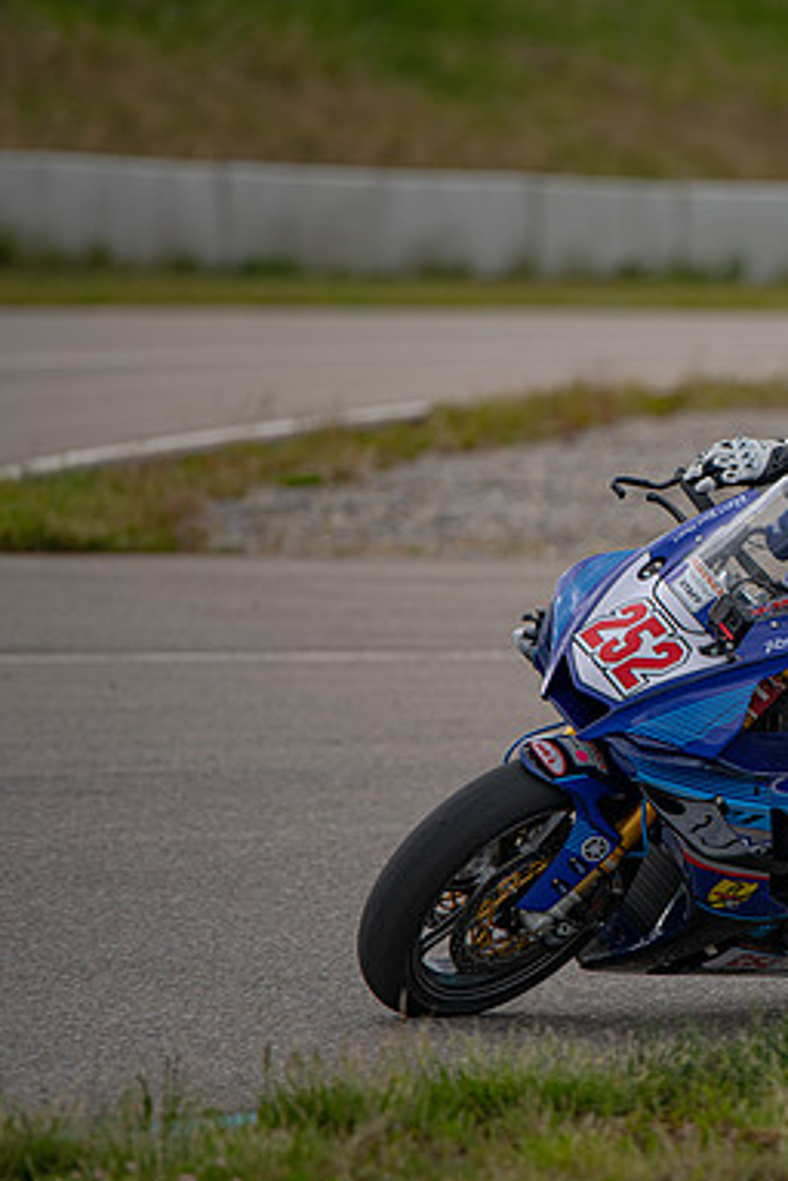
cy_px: 592
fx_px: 11655
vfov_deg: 5.8
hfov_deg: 3.9
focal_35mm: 355
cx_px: 868
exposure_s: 1/1600
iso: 110
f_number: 2.8
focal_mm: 200
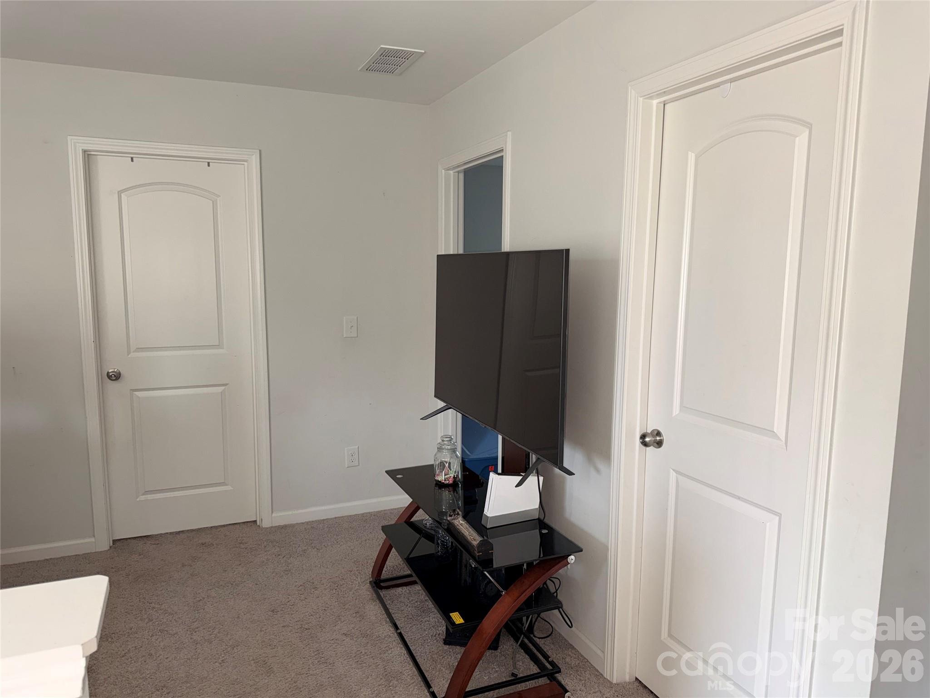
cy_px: 349
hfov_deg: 71.6
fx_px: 645
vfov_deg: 56.8
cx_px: 465
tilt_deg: -7.0
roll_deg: -0.5
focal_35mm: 24
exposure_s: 1/46
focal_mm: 6.76
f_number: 1.78
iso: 100
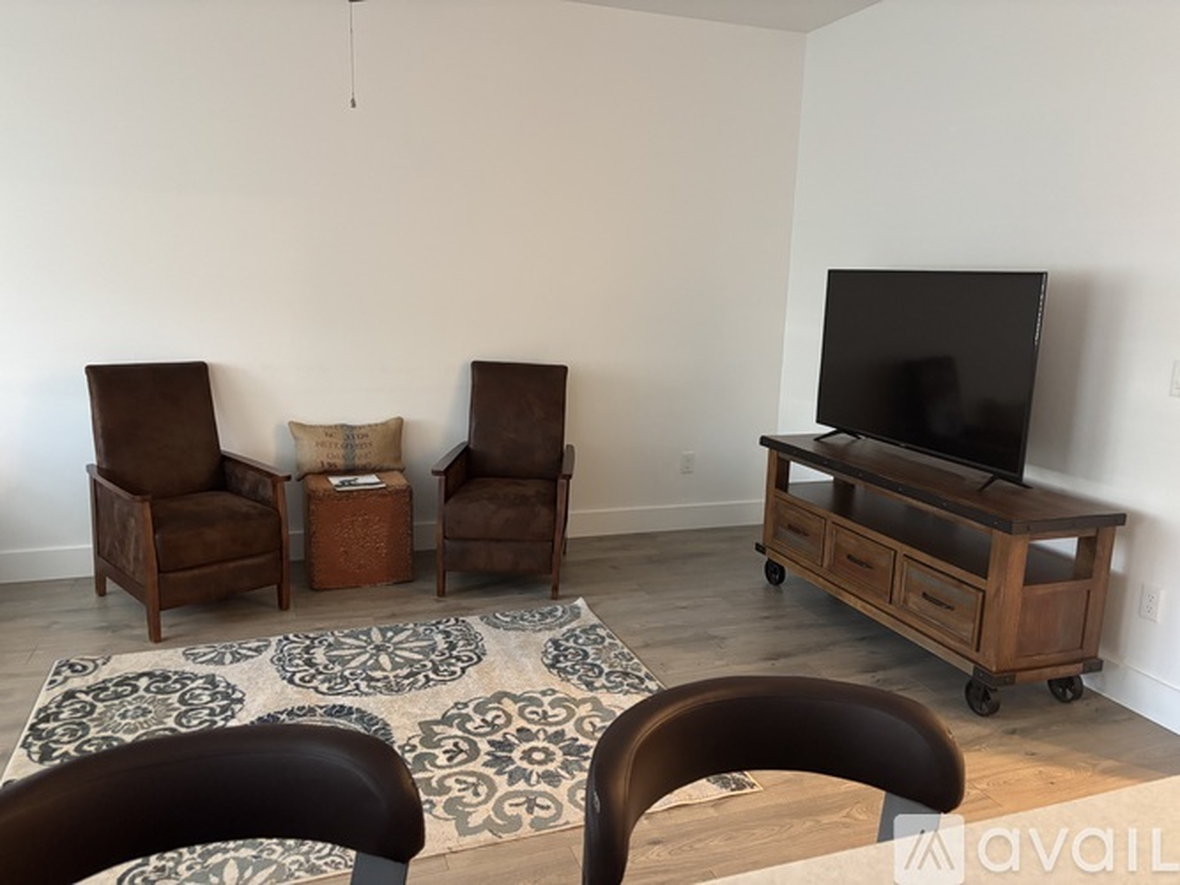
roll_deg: -1.4
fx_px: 886
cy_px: 442
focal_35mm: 26
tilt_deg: -10.4
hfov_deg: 67.3
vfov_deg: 53.0
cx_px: 590
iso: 640
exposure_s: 1/40
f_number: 1.6
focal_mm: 5.96
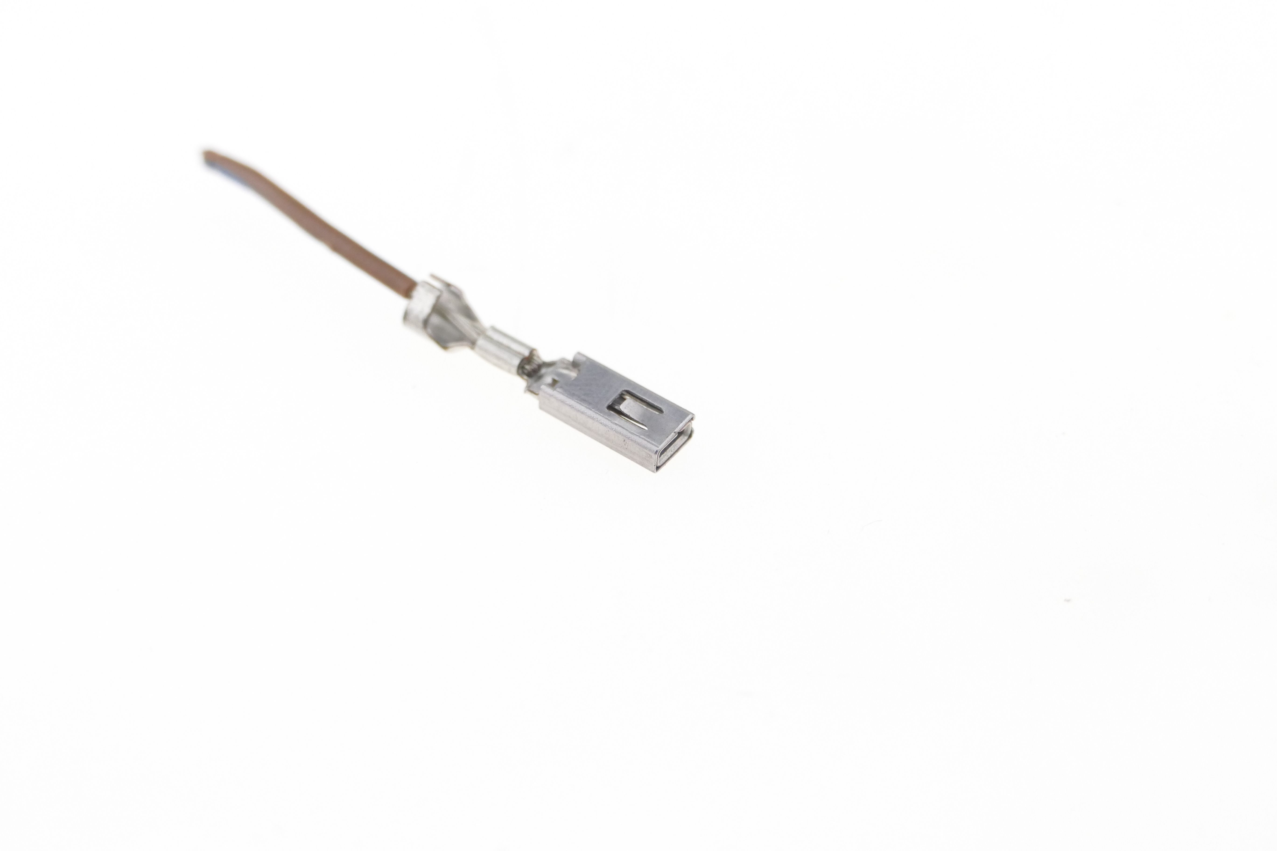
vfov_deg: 19.7
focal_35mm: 69
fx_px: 2447
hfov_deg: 29.2
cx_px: 638
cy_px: 426
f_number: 3.6
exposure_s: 1/400
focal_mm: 25.32
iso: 1600
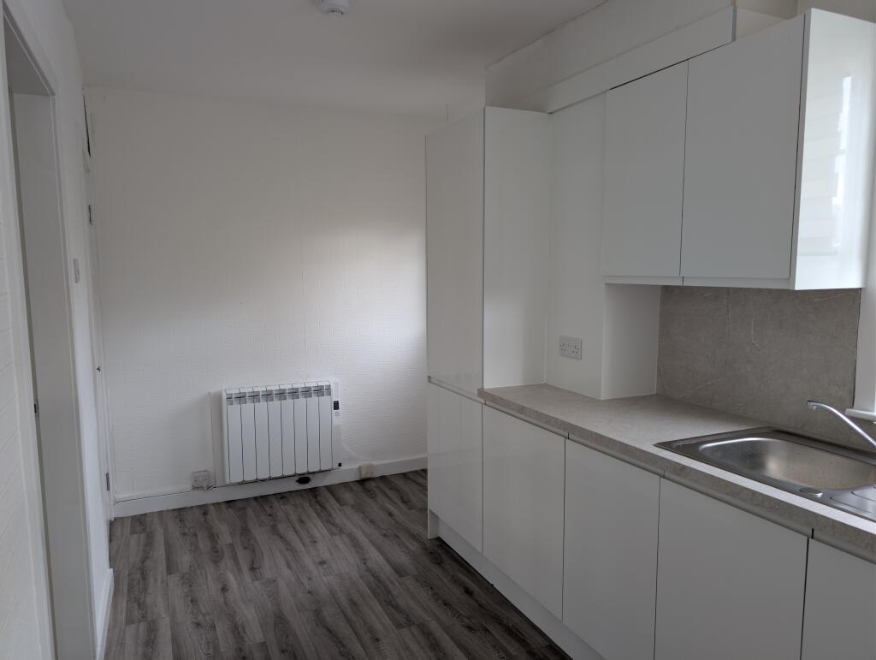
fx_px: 608
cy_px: 330
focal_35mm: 24
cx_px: 438
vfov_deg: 56.9
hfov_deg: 71.5
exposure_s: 1/26.8
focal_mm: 6.9
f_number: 1.68
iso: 71
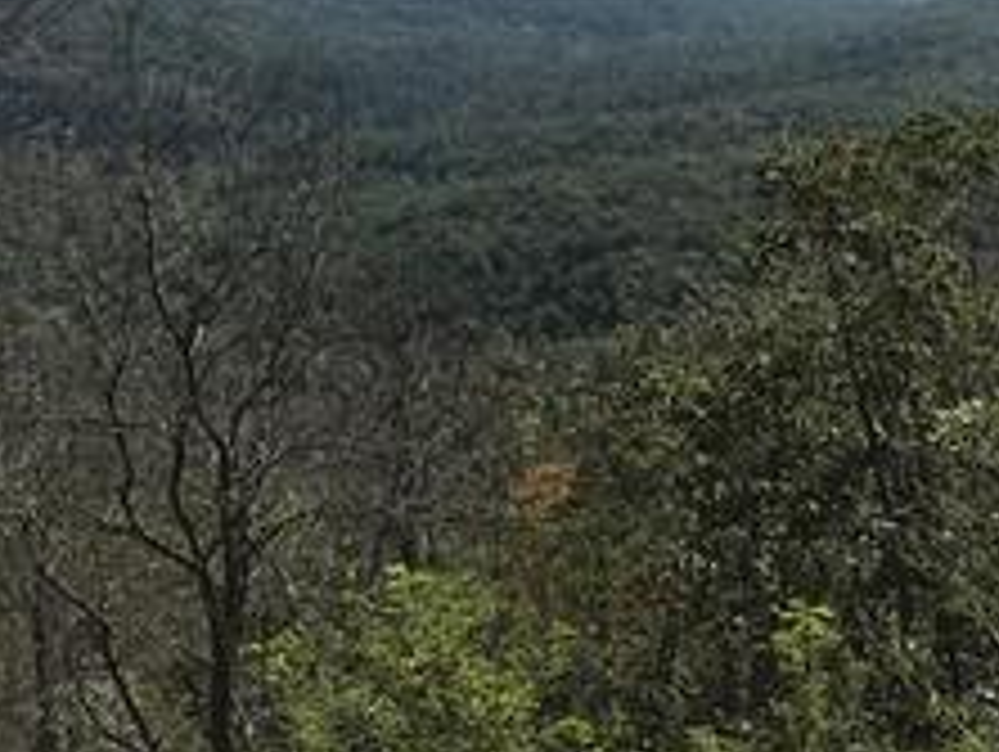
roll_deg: +2.0
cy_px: 232
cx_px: 729
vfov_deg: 23.2
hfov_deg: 30.3
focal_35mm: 63
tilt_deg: -11.7
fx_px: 1820
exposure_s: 1/4367
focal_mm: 3.99
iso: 20
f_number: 1.8
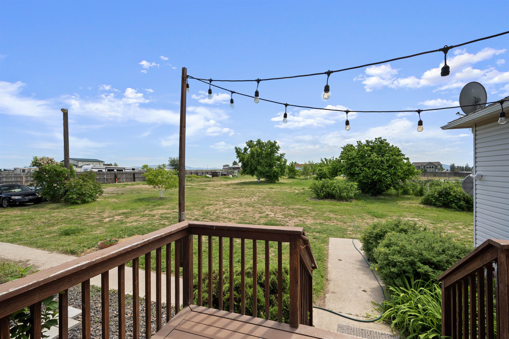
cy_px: 170
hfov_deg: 96.7
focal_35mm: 16
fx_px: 226
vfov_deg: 73.7
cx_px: 254
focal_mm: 16
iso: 100
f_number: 8
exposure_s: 1/80
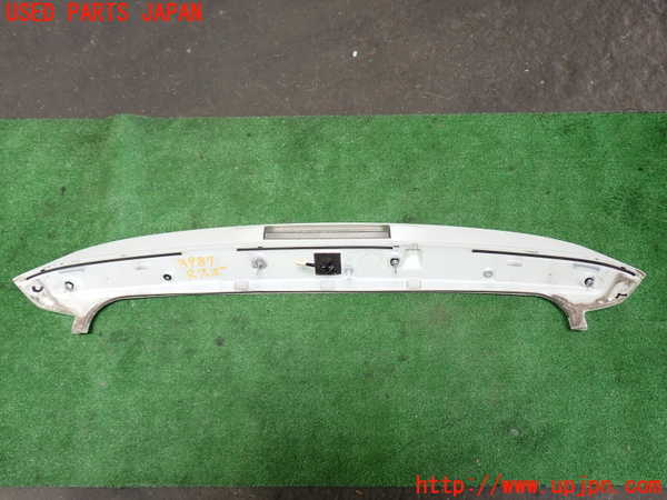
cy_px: 250
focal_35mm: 30
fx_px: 578
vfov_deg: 46.8
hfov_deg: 60.0
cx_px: 334
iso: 200
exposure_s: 1/60
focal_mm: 5.4
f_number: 2.3
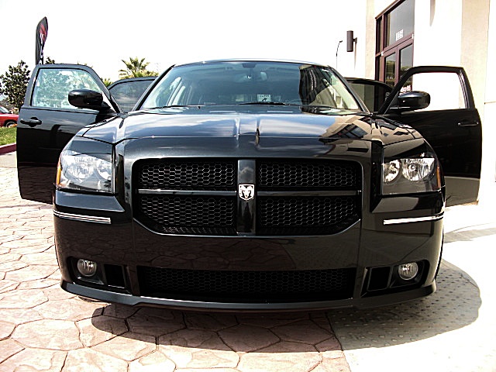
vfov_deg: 39.7
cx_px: 248
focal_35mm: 36
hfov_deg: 51.4
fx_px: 516
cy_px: 186
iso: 50
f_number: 2.8
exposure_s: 1/400
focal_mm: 6.3
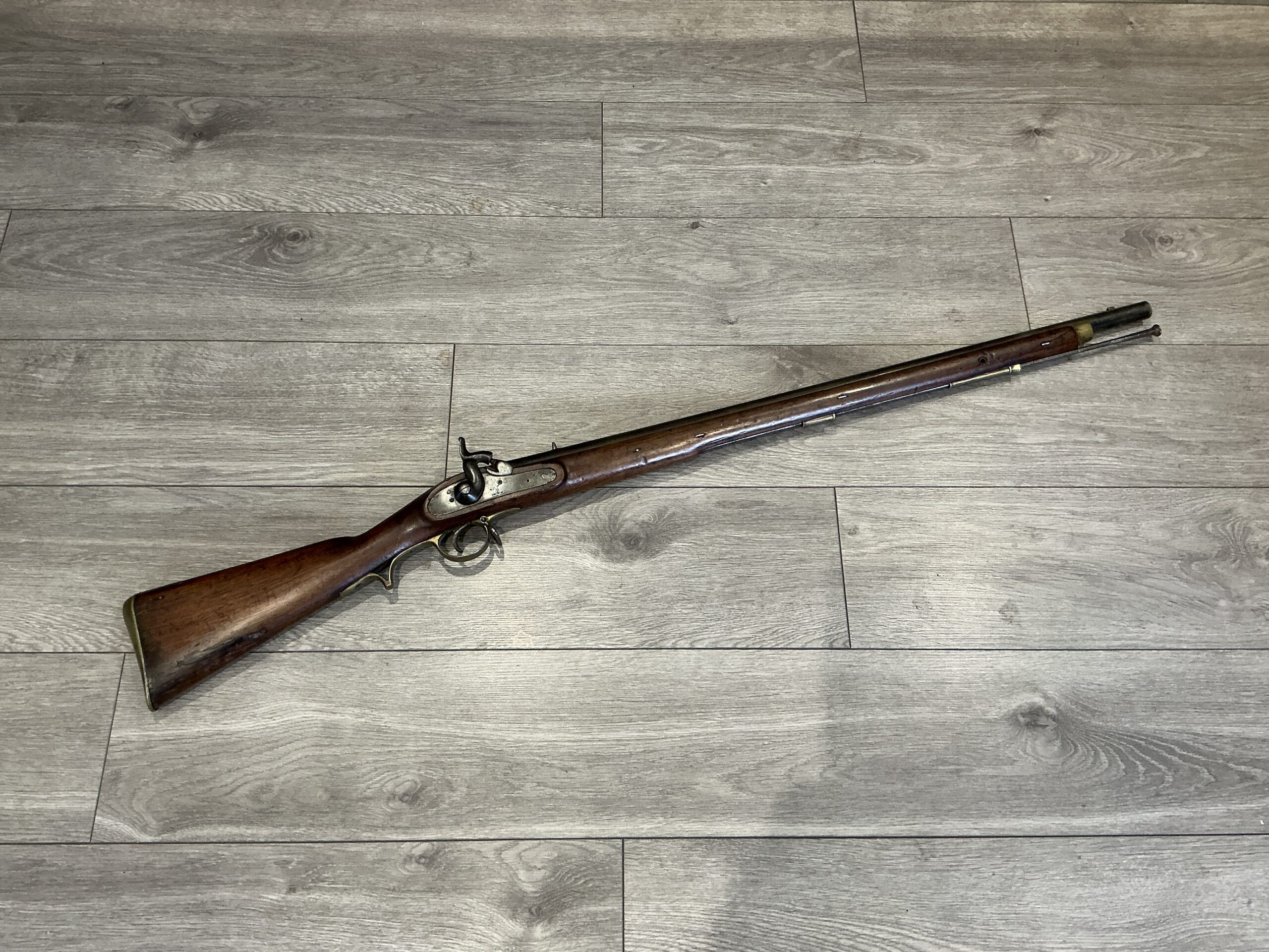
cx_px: 634
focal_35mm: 28
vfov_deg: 49.7
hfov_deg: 63.4
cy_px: 476
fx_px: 1026
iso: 100
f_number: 1.8
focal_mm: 3
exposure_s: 1/50
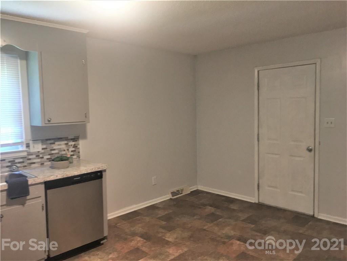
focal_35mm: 29
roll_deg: +1.6
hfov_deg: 61.7
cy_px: 130
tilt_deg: -3.2
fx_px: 291
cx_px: 174
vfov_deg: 48.2
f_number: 2.2
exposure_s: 1/30
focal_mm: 4.15
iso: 80
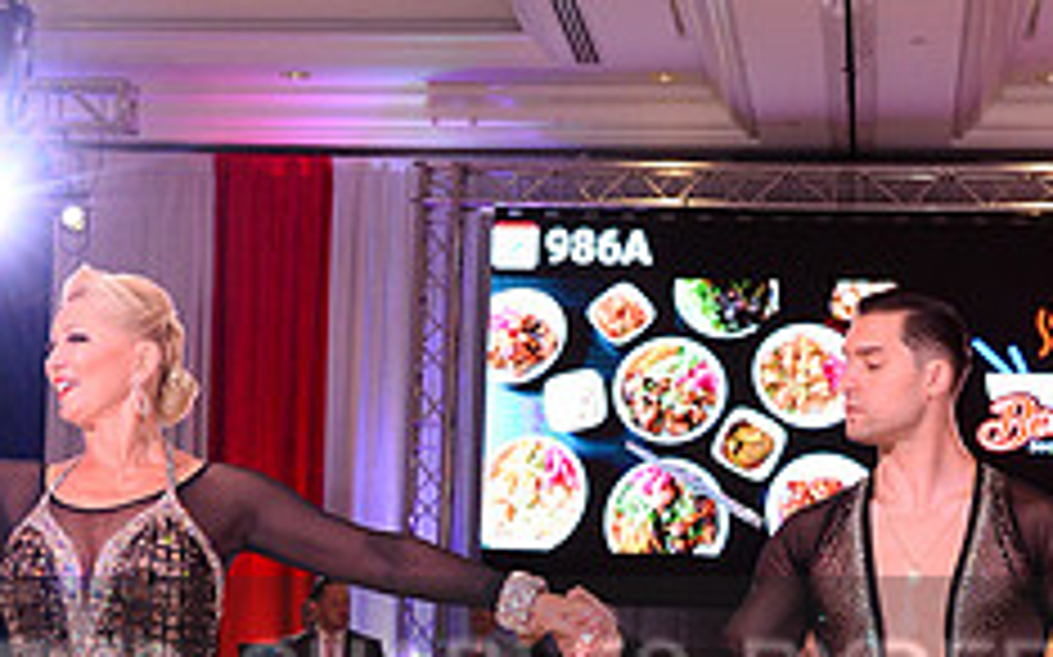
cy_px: 729
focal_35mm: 96
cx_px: 515
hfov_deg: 21.6
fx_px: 2754
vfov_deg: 13.3
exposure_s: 1/250
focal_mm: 38
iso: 2500
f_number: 5.6
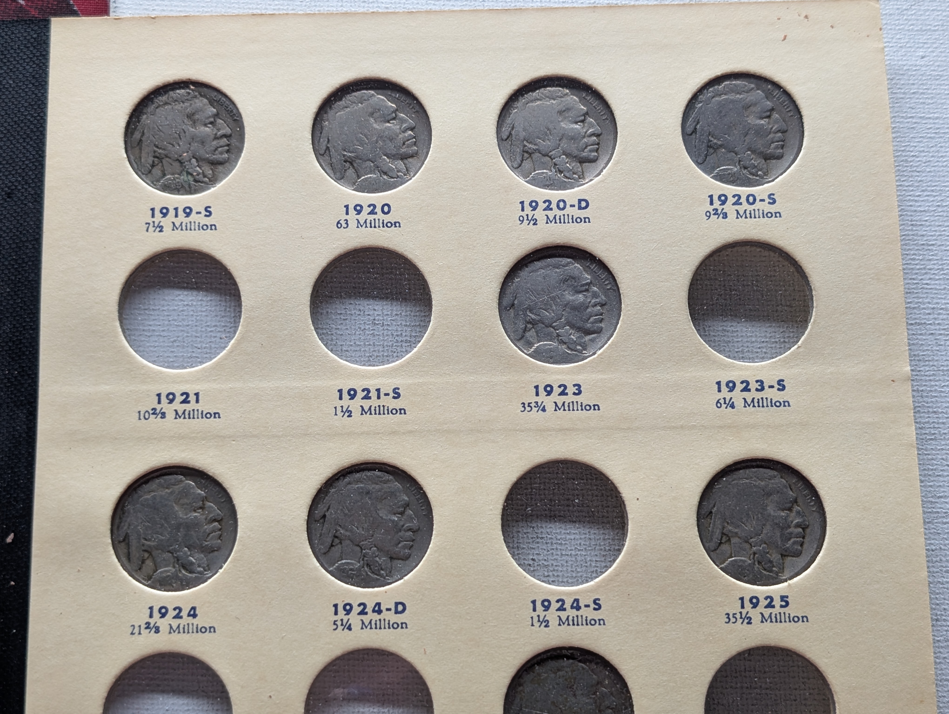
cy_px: 357
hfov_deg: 38.9
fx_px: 1345
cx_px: 474
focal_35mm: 49
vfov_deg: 29.7
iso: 29
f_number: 1.68
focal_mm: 6.9
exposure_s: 1/41.6
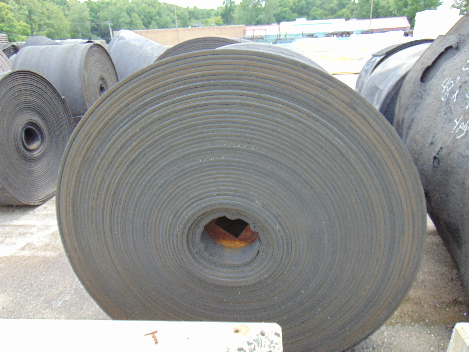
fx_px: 339
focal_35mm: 25
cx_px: 234
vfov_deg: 54.9
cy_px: 176
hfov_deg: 69.4
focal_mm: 4.5
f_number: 3
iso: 80
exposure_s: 1/125
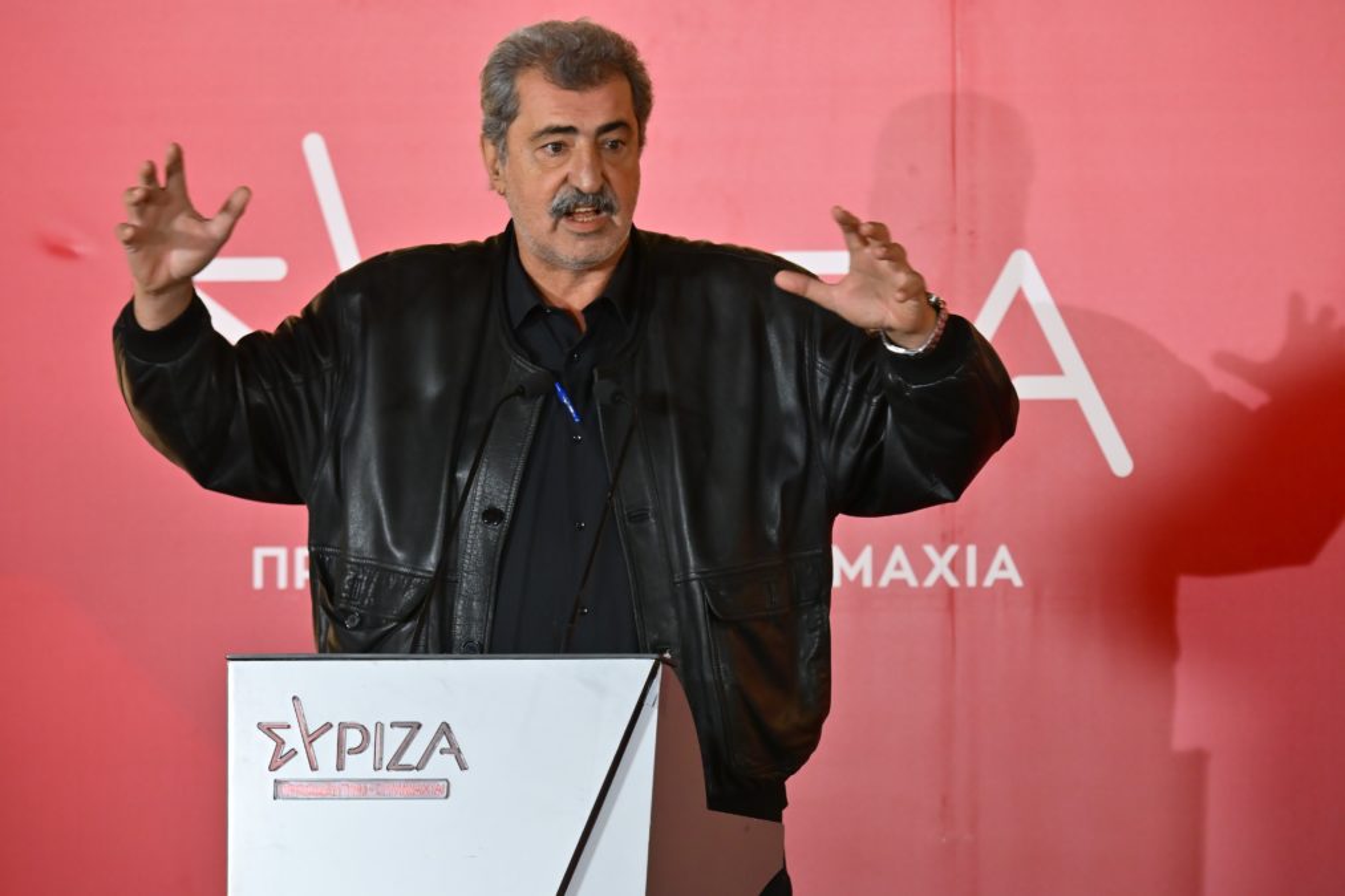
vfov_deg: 3.8
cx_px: 672
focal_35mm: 360
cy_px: 448
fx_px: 13447
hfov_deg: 5.7
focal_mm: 360
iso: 3200
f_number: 6
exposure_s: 1/250
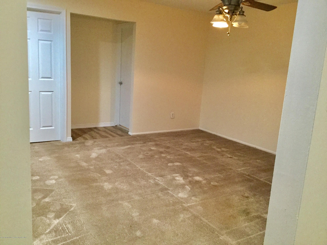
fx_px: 293
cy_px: 122
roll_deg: -2.1
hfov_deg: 58.4
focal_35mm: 31
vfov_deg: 45.4
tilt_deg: -12.7
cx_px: 164
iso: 200
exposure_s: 1/17
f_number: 2.4
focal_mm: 3.3
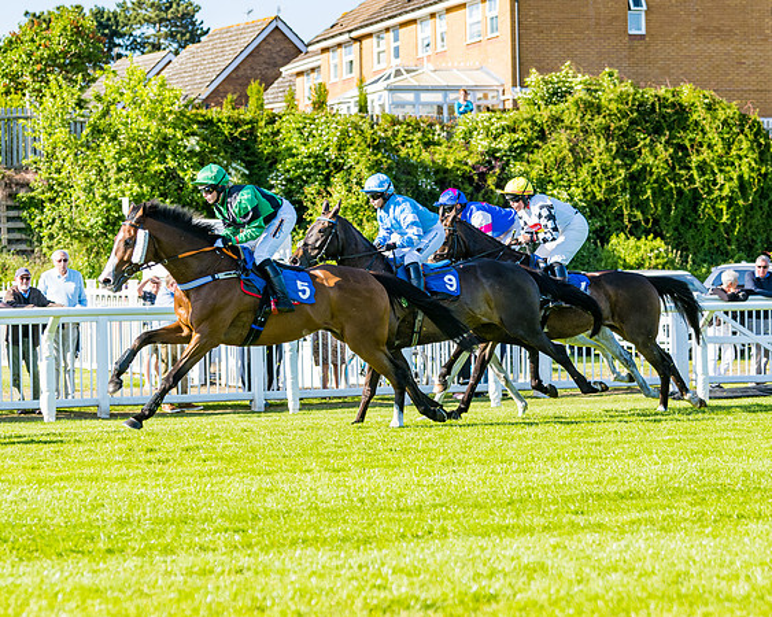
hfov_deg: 14.0
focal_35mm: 138
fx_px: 3148
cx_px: 425
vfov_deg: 11.2
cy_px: 361
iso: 200
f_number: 4
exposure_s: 1/1600
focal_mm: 80
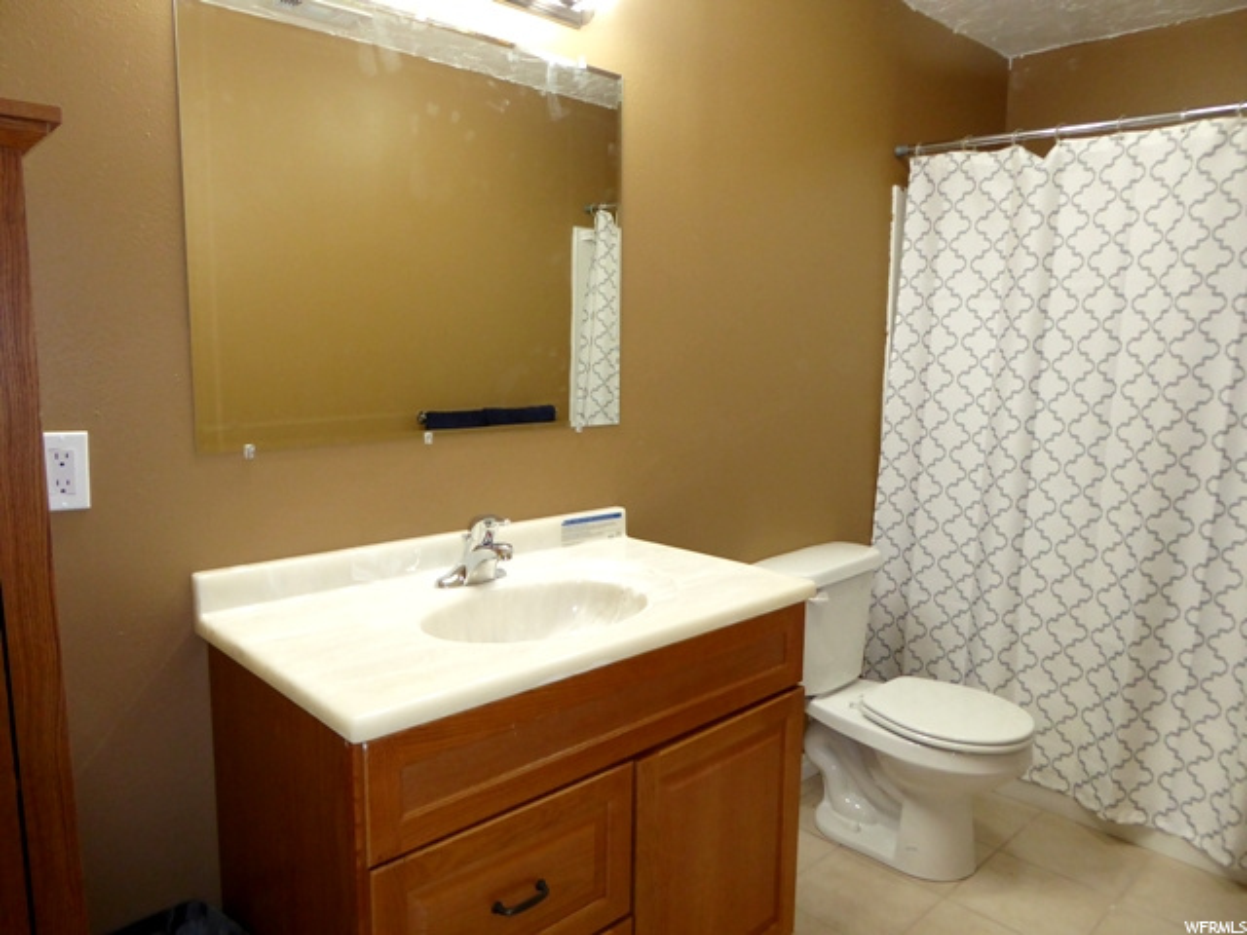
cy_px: 468
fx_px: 865
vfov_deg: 56.8
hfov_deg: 71.6
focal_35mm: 24
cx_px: 624
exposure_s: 1/60
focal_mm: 4.3
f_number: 3.3
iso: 400
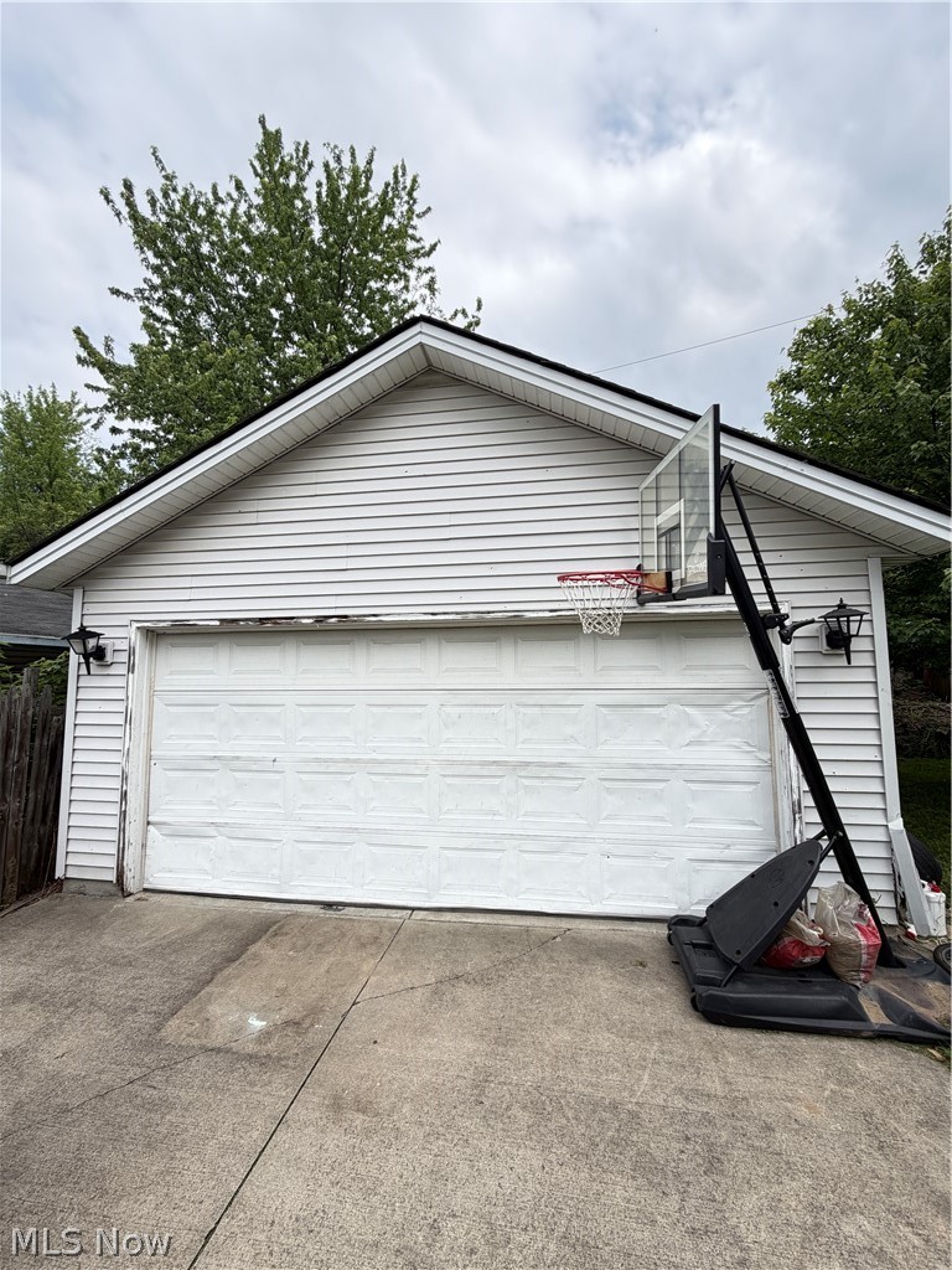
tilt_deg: +6.3
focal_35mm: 14
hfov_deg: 85.7
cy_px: 635
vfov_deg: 102.1
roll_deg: +1.2
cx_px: 476
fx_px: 513
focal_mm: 2.22
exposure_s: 1/502
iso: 50
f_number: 2.2
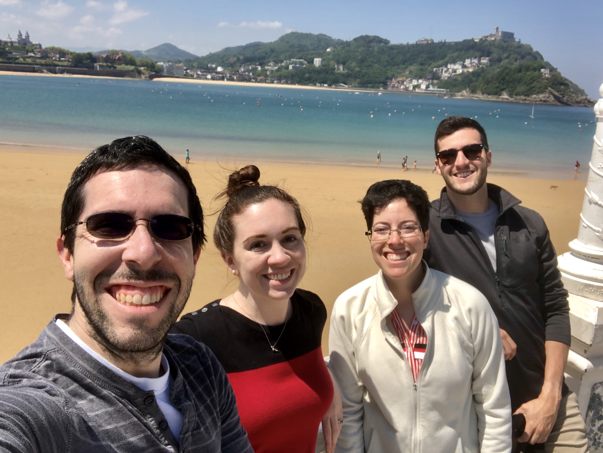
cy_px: 226
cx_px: 302
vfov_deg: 44.2
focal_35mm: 32
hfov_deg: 56.8
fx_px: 558
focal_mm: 2.87
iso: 20
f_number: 2.2
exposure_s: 1/1285
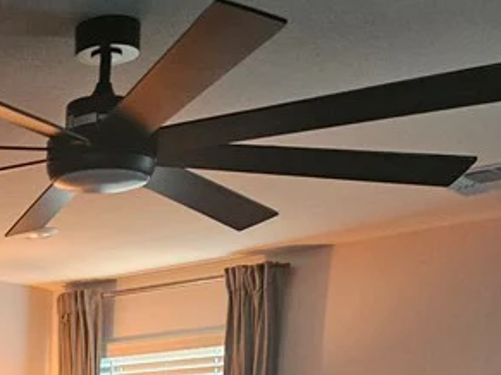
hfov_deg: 22.1
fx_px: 1172
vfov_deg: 15.8
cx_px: -119
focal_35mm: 81
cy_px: 654
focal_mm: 5.4
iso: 640
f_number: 1.8
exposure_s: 1/30
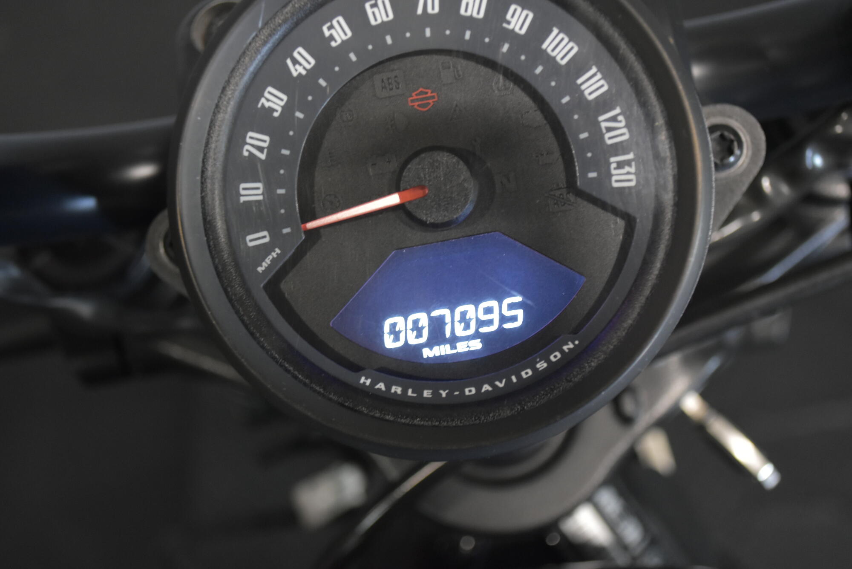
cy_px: 284
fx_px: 1278
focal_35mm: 54
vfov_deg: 25.1
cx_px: 426
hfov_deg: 36.9
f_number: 5
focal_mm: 36
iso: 1600
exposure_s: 1/25
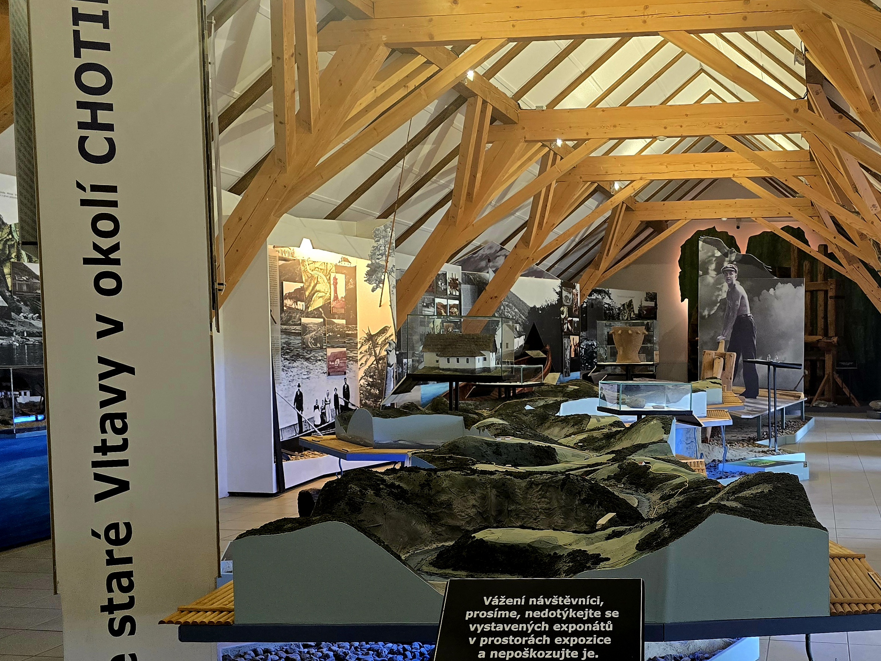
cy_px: 405
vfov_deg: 37.5
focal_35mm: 38
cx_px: 642
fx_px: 967
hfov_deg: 47.5
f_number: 1.7
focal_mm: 6.3
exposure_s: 1/101
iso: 320
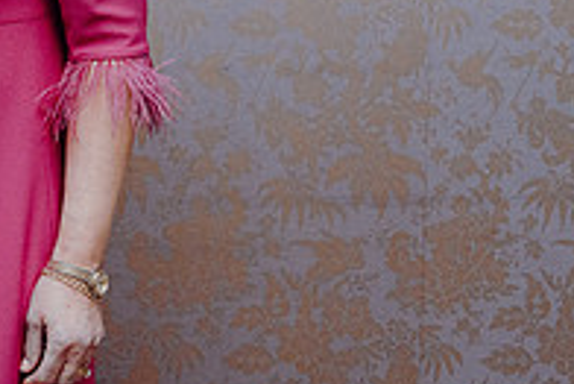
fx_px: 2457
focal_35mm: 154
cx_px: -258
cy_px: -86
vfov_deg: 8.8
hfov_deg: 12.7
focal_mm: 52
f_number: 5
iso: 2500
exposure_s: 1/160
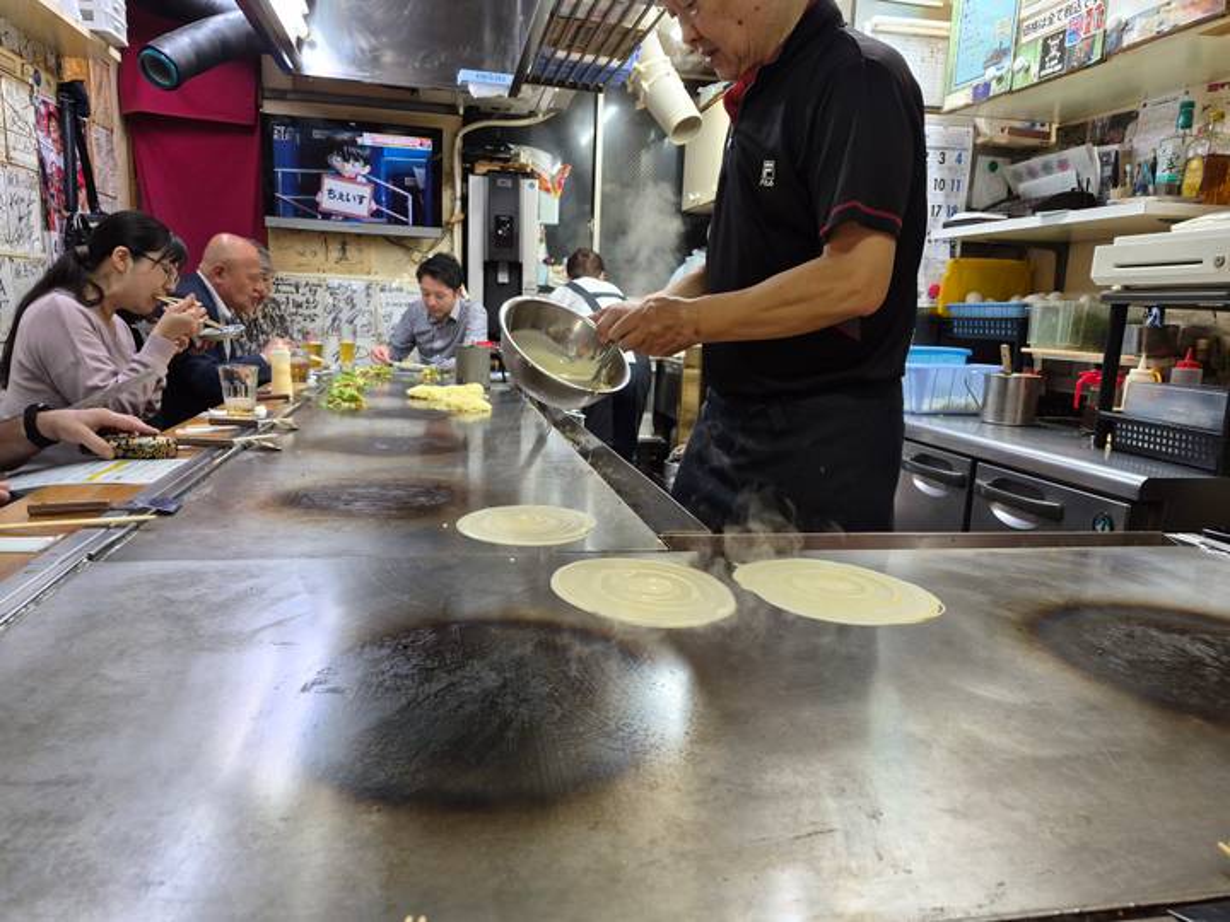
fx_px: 817
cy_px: 461
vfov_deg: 58.9
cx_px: 615
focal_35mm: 23
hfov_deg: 73.9
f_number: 1.8
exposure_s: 1/100
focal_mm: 5.4
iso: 250
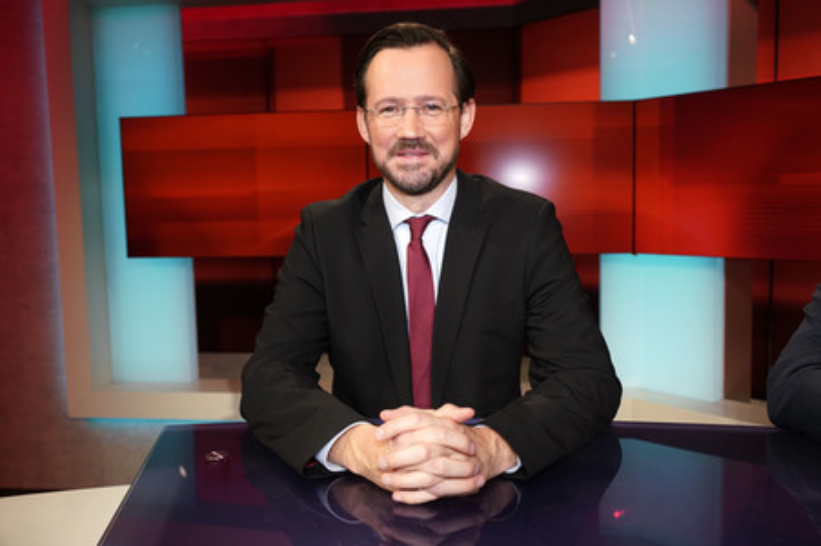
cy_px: 273
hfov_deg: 60.3
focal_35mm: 31
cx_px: 410
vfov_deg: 42.3
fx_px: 706
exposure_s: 1/125
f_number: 5
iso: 2000
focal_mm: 31
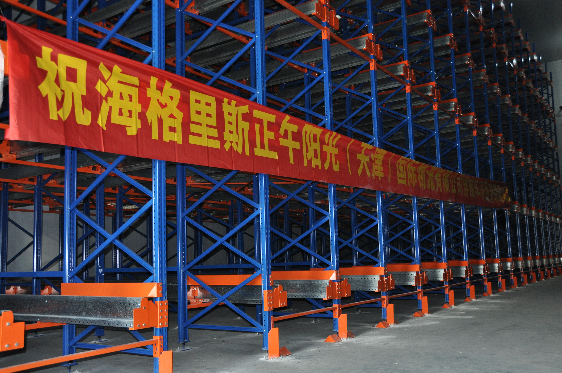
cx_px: 281
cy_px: 186
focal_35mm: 36
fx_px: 561
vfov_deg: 36.8
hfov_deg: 53.2
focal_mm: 24
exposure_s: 1/60
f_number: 3.8
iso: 800
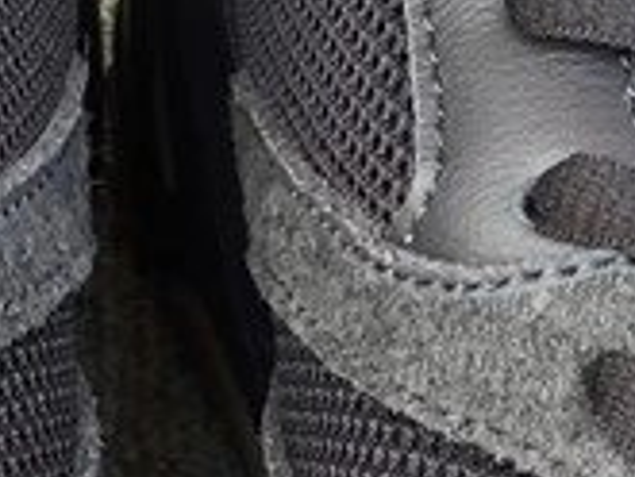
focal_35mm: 169
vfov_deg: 8.4
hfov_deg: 11.7
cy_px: 948
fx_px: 3102
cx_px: 223
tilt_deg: -49.1
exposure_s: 1/102
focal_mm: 3.3
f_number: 2.4
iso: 25
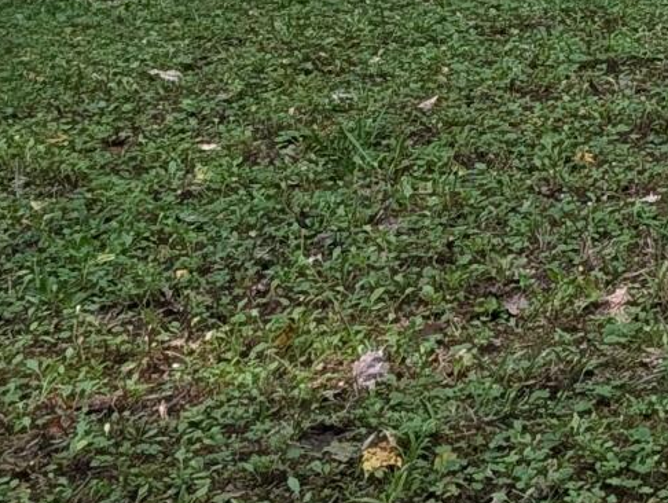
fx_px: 2860
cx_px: 1658
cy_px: -632
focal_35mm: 148
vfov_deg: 9.2
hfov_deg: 11.0
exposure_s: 1/173
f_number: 1.68
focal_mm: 6.9
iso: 18
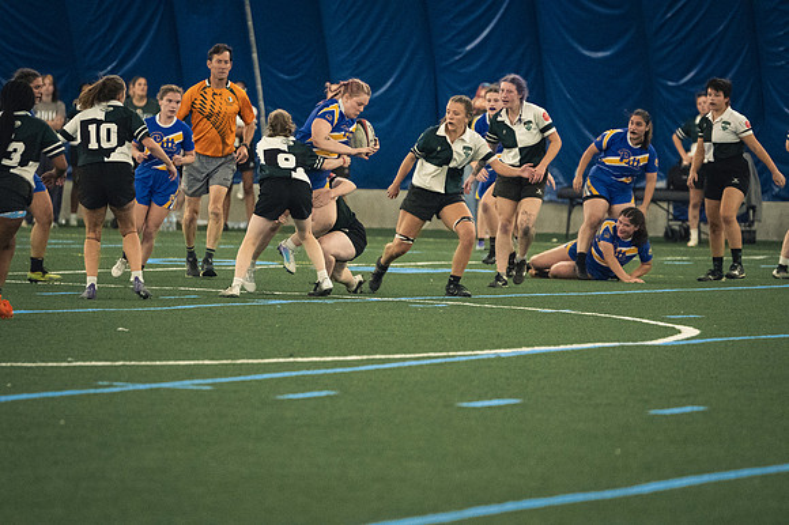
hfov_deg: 6.9
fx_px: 6571
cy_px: 262
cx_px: 394
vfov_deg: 4.6
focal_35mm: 300
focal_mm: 200
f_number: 2.8
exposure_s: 1/500
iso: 10000
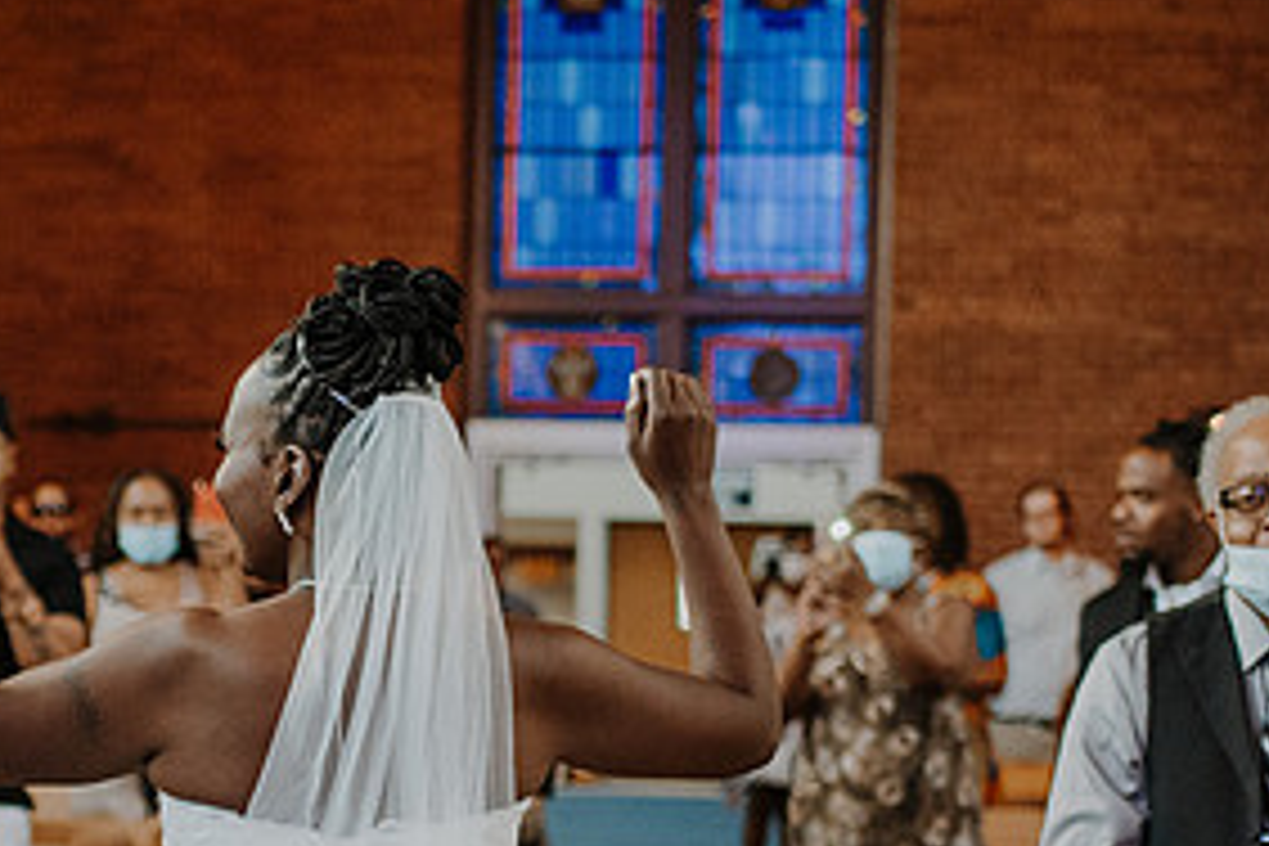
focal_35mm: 89
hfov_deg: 22.6
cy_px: 799
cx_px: 259
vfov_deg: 15.1
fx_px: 3137
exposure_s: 1/1250
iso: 2800
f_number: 1.8
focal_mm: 35
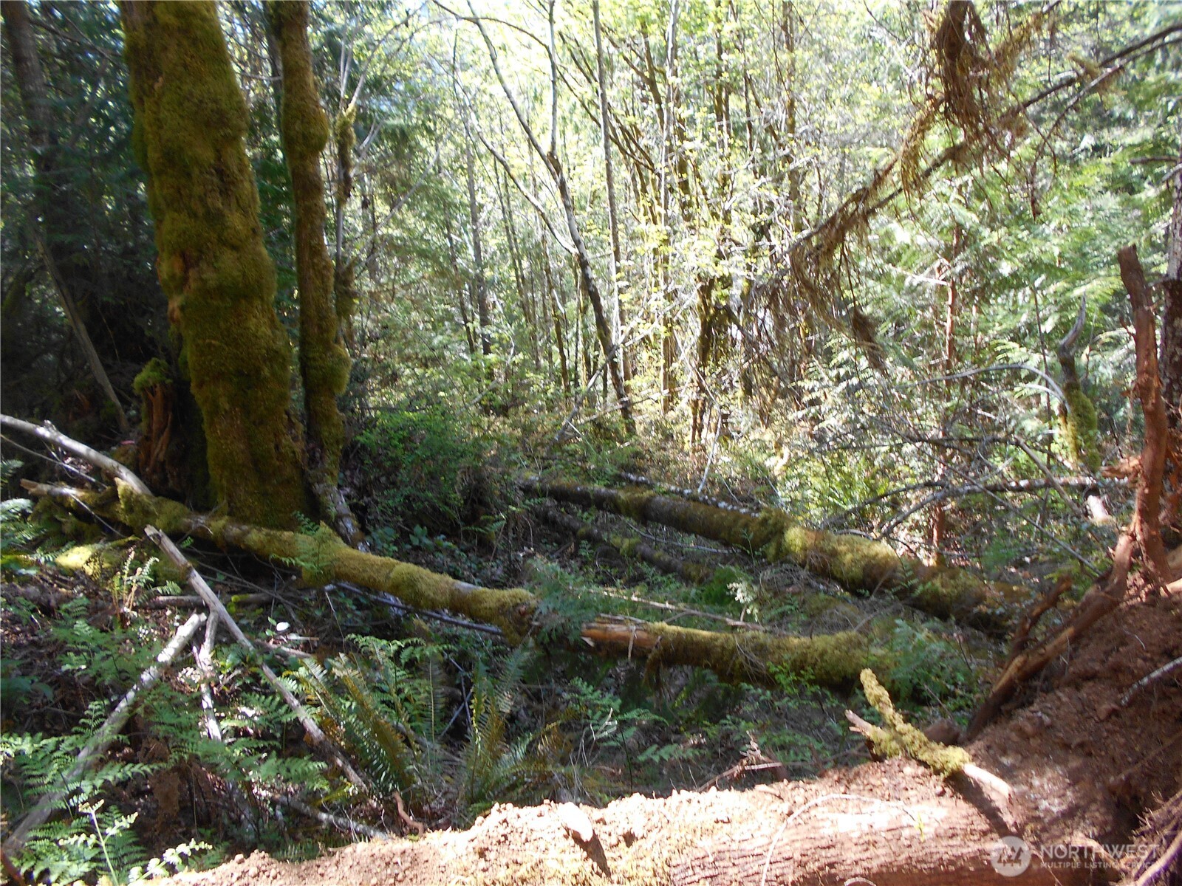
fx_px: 888
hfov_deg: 67.3
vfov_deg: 53.1
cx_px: 591
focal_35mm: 26
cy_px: 443
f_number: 3.2
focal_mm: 4.6
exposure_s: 1/50
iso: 80
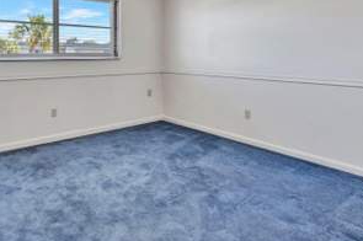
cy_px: 56
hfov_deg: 69.1
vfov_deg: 47.3
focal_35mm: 26
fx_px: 262
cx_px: 155
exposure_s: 1/5
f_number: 5.6
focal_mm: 16
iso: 100
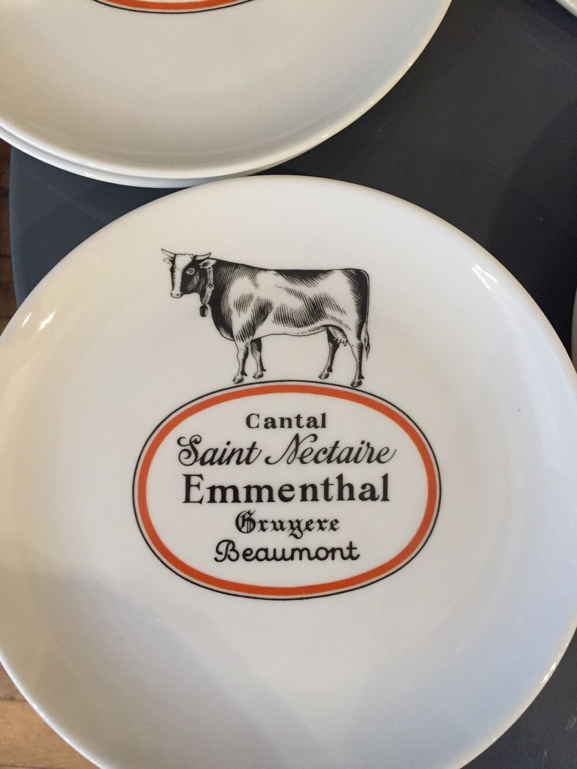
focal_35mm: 29
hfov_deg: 48.2
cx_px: 288
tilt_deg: -83.4
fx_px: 644
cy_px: 384
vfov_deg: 61.7
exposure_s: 1/33
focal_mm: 4.15
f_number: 2.2
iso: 250
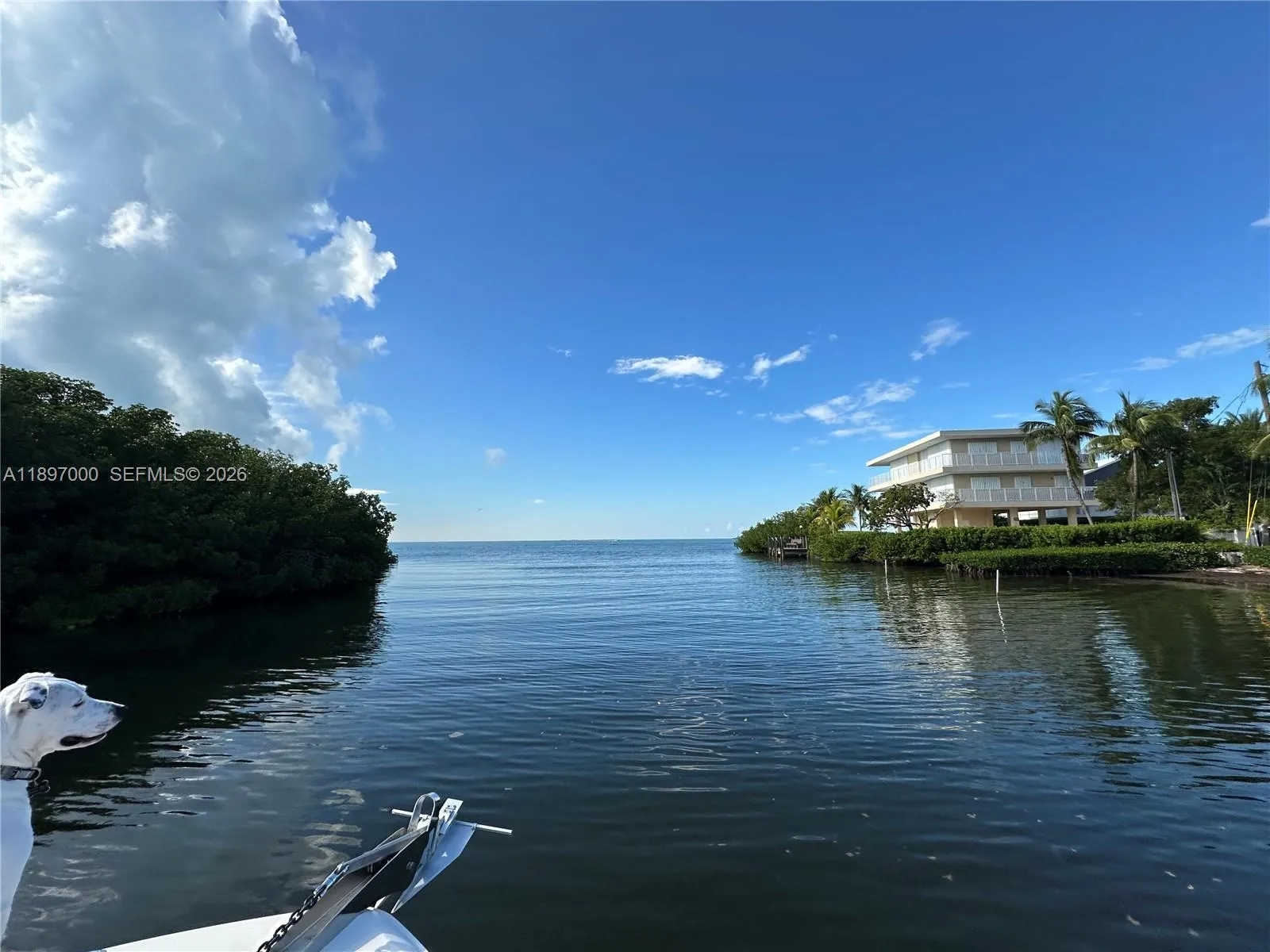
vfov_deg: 85.7
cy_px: 476
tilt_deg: +7.0
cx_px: 635
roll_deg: +1.3
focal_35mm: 14
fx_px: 514
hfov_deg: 102.1
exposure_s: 1/1667
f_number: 2.2
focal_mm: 2.22
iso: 50
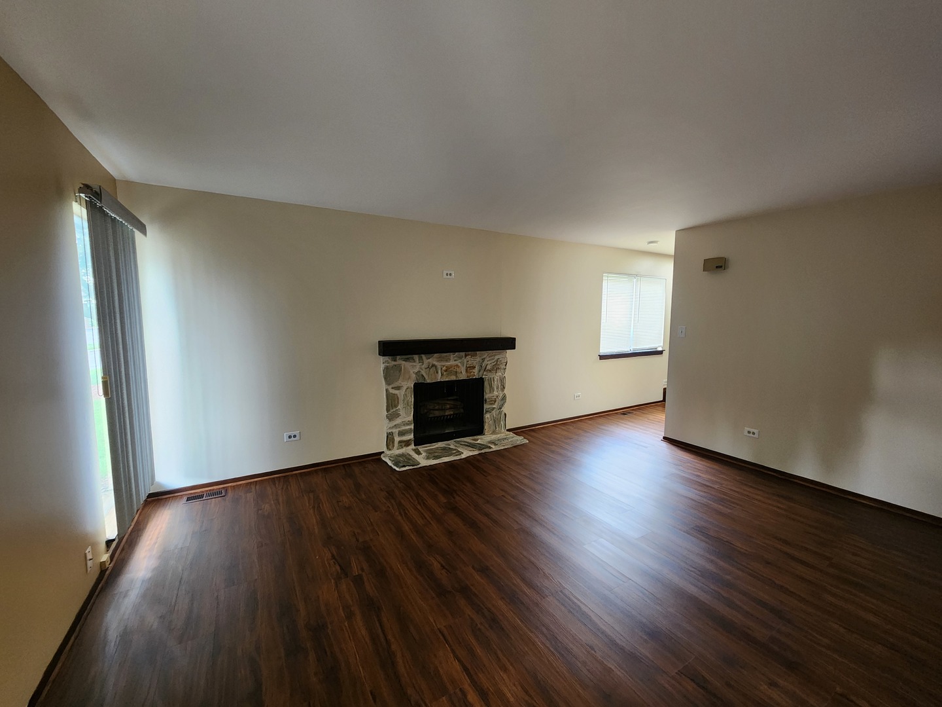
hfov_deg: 106.2
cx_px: 471
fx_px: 354
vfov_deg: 89.9
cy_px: 354
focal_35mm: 13
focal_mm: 2.2
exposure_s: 1/30
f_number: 2.2
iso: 320
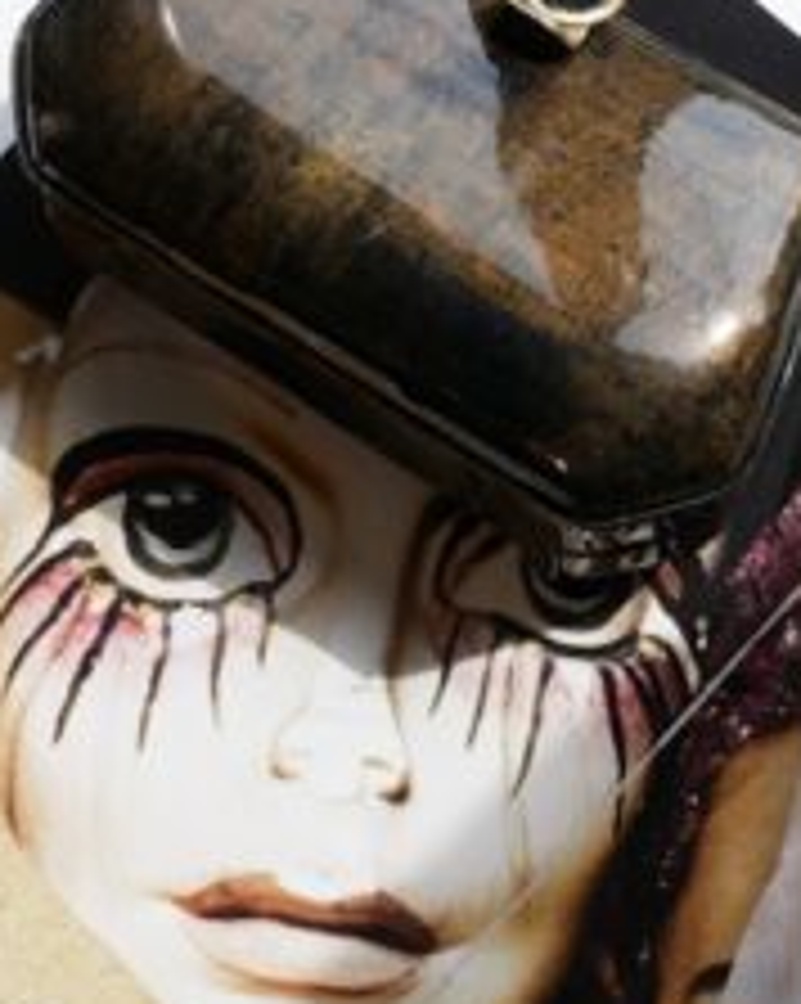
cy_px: 743
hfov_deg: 21.6
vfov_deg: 26.8
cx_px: 594
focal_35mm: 70
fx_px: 2077
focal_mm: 20
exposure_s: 1/200
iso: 200
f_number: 6.3
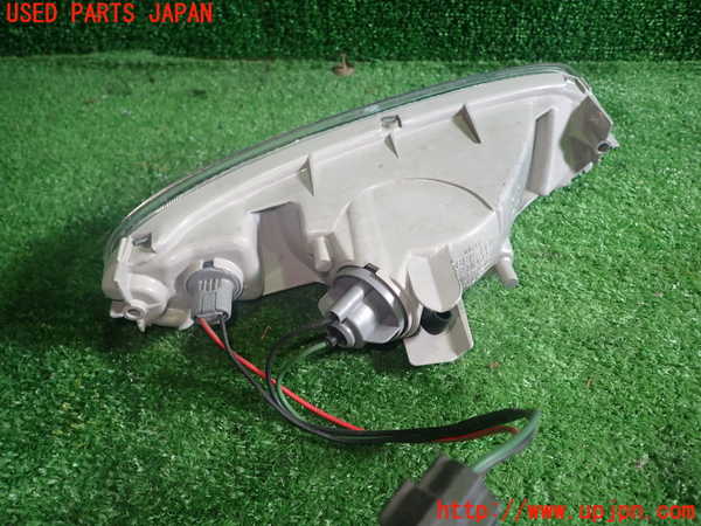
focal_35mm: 25
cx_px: 350
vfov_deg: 54.9
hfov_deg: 69.4
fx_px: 506
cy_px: 263
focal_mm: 4.5
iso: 200
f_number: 2
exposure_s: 1/60
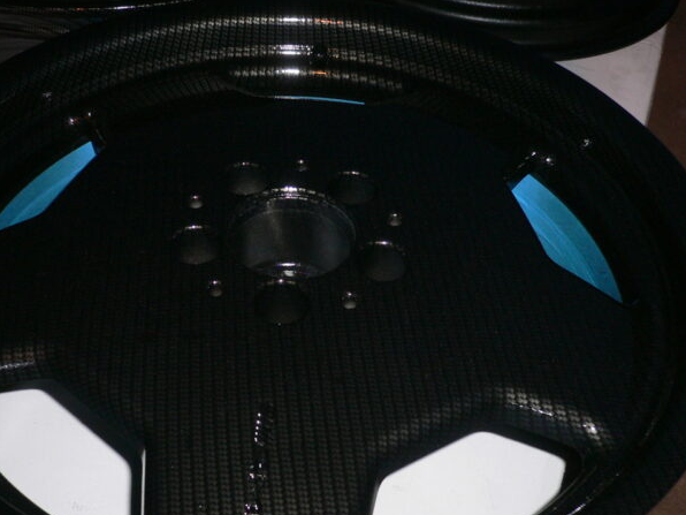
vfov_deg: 30.8
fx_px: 931
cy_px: 296
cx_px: 291
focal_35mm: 47
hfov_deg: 40.3
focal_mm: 5.8
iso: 100
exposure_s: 1/60
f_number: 2.8
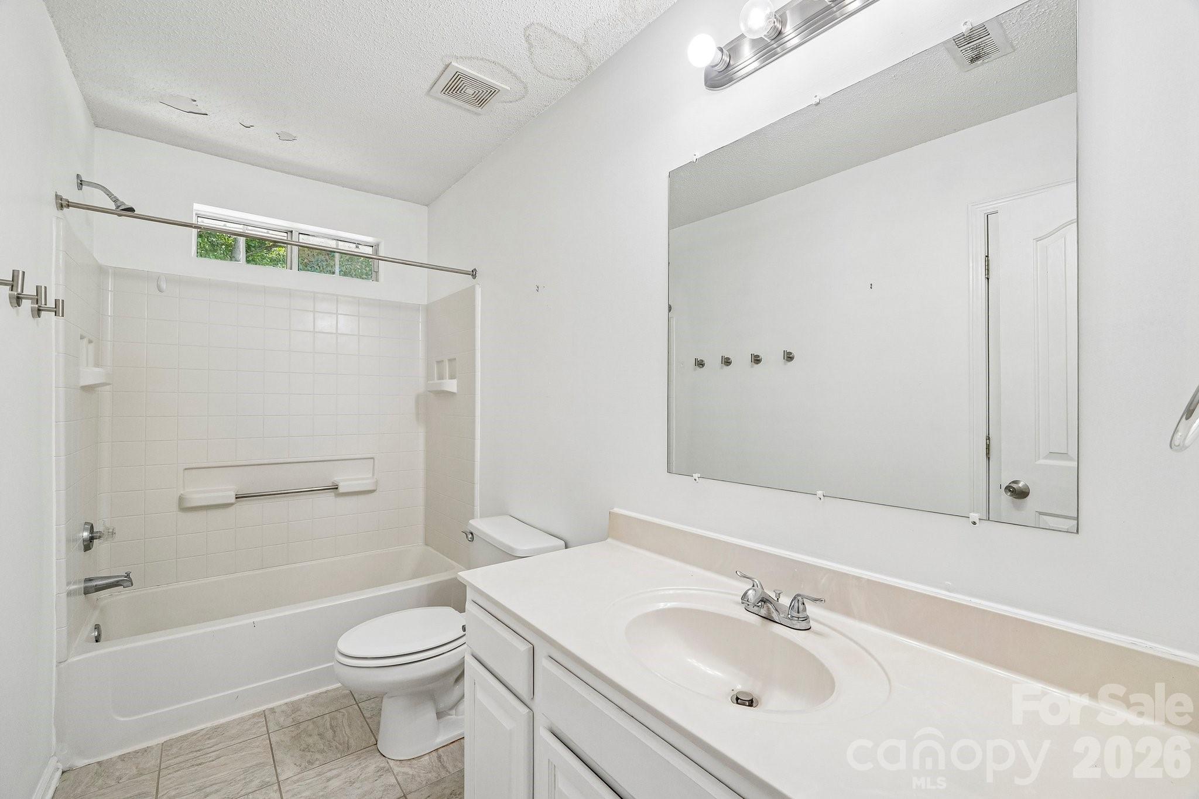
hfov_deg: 100.4
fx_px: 500
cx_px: 600
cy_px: 400
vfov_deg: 77.3
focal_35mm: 15
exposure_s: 1/30
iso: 320
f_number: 8
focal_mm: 10
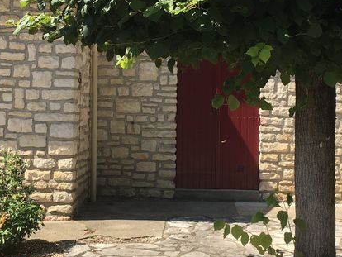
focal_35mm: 70
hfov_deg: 27.7
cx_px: 207
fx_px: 692
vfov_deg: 21.0
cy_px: 101
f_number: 2.2
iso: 25
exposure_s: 1/1068
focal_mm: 4.15
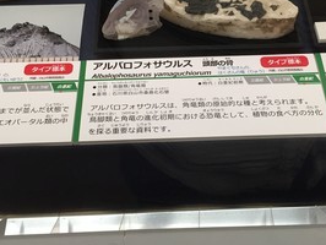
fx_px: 462
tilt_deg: -54.8
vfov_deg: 29.6
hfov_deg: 38.8
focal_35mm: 49
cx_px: 178
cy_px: 92
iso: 80
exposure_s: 1/33
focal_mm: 4.15
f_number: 2.2
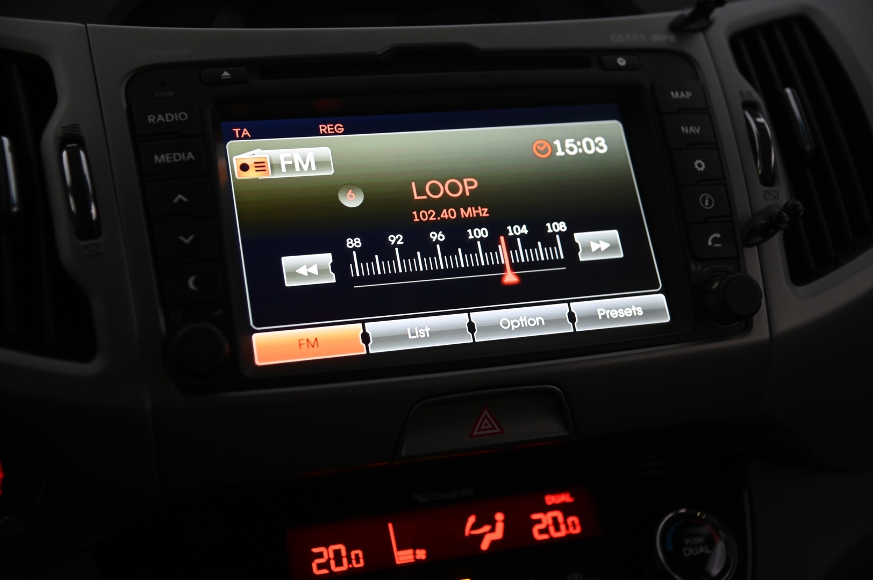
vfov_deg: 25.9
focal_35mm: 52
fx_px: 1260
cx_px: 436
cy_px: 290
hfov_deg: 38.2
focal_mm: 52
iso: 1000
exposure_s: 1/50
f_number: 4
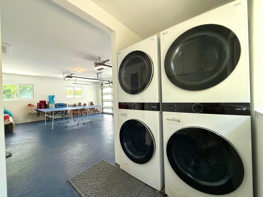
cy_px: 98
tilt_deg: -0.8
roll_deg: +0.9
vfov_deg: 85.7
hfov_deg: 102.1
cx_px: 132
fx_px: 106
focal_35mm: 14
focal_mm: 2.22
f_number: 2.2
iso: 50
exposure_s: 1/120
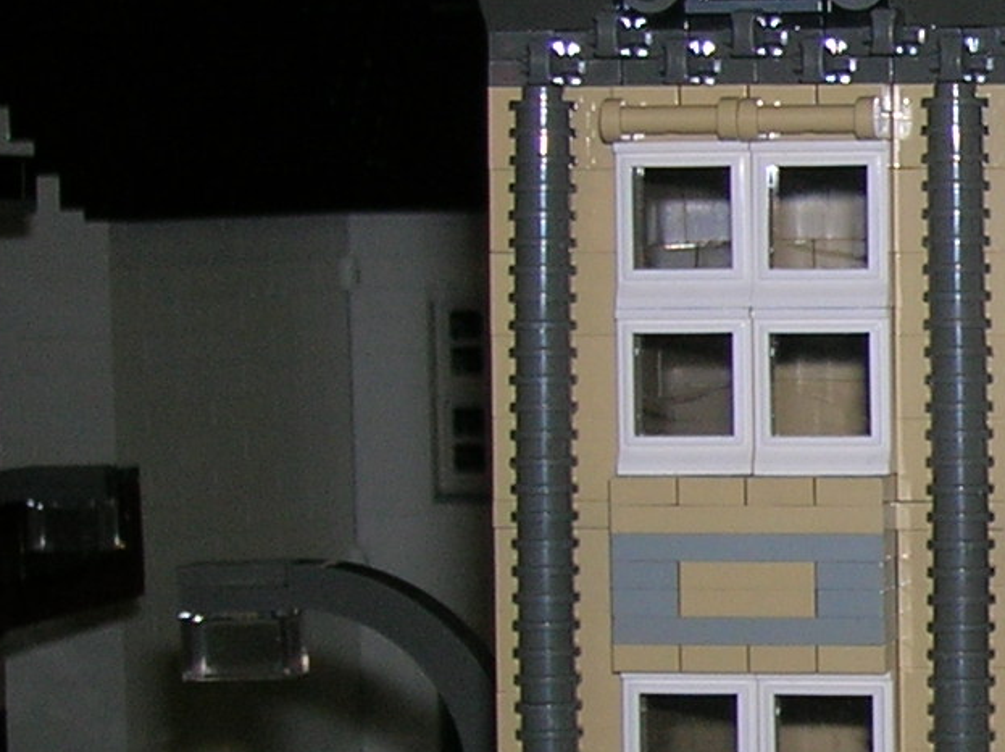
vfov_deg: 8.8
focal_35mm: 169
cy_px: 589
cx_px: 1639
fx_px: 4902
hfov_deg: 11.1
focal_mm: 7.7
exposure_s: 1/60.1
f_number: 3.2
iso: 50
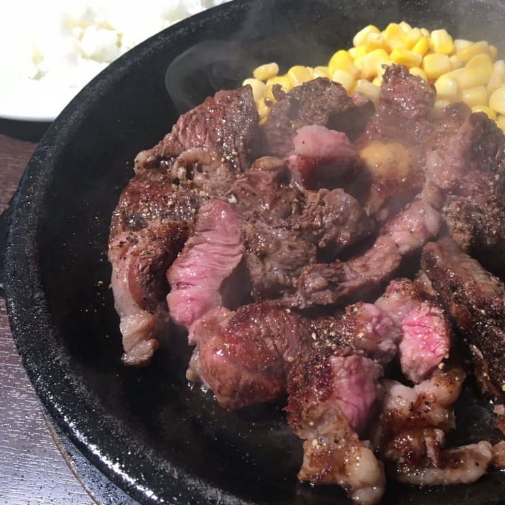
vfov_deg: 47.2
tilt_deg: -51.0
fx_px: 578
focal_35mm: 35
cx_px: 330
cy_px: 248
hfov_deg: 46.6
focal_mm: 4.15
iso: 40
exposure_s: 1/30
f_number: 2.2
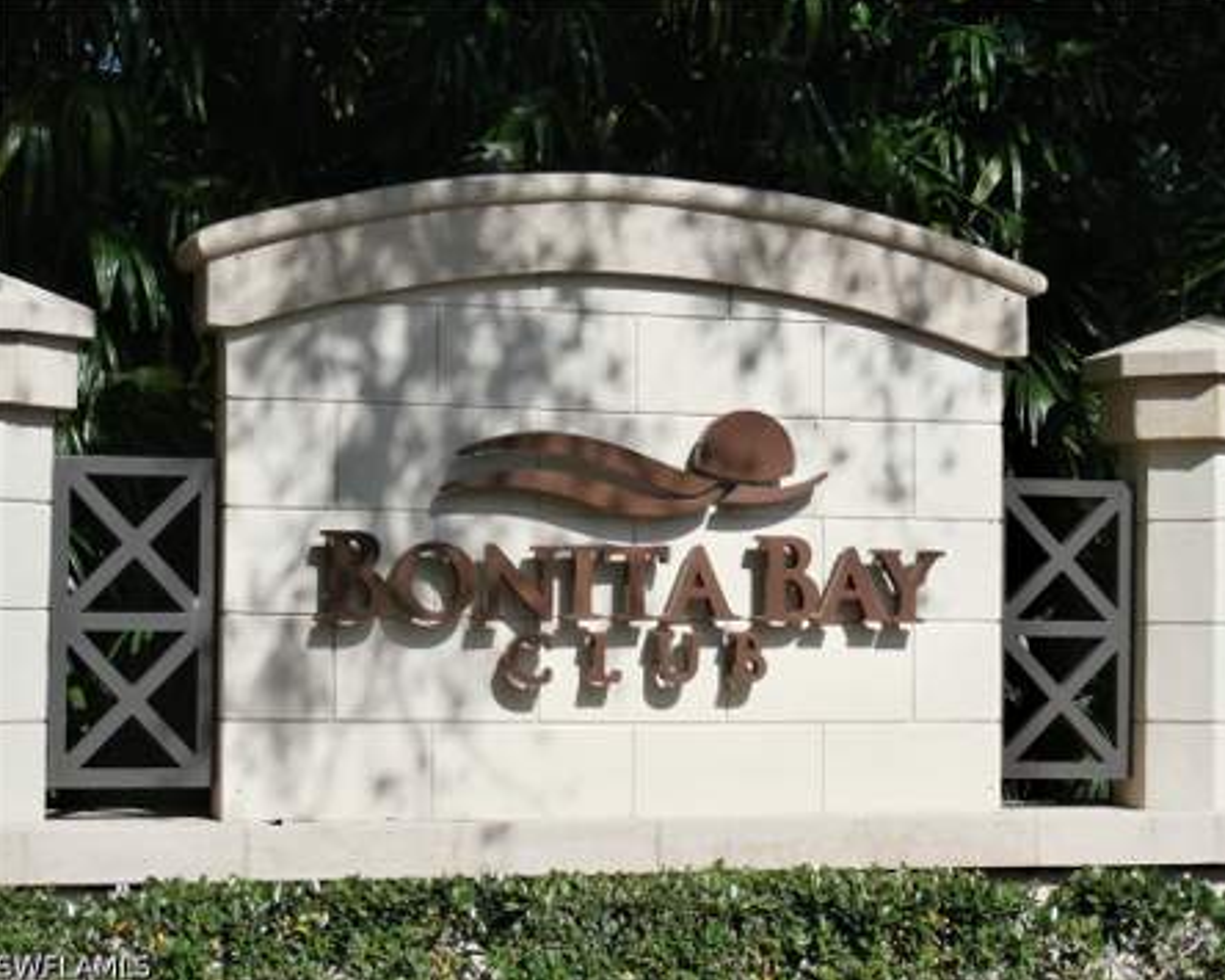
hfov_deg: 24.8
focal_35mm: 77
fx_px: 2791
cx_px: 651
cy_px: 491
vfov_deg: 19.9
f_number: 4.5
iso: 100
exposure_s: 1/1000
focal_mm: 13.06
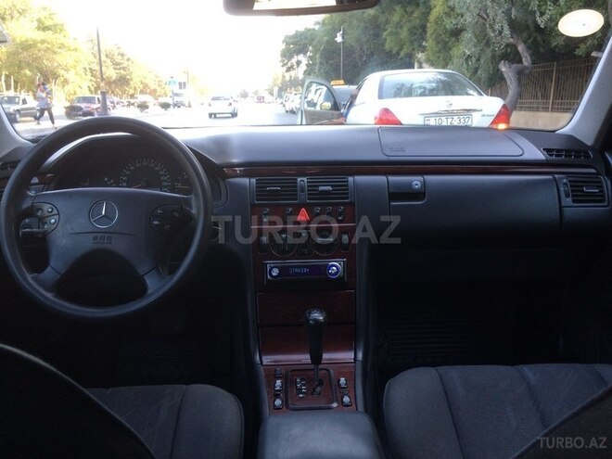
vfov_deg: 48.2
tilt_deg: -13.6
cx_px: 306
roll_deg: +0.5
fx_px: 513
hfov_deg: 61.7
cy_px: 230
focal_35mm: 29
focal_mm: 4.15
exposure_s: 1/100
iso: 64
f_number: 2.2
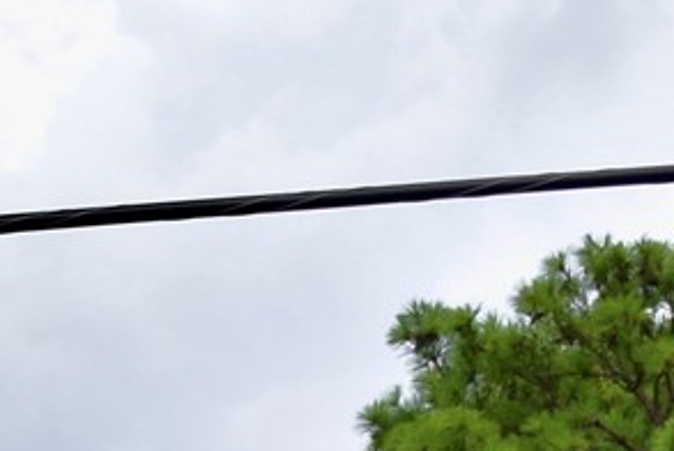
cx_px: -895
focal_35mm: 311
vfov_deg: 4.2
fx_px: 5828
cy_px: 1581
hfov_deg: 6.3
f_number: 6.3
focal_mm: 28
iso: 100
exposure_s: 1/200
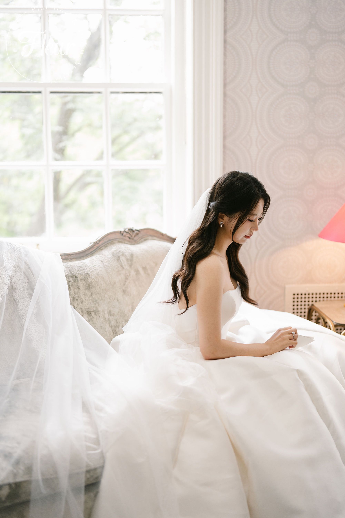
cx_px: 172
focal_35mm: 50
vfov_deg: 39.6
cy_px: 259
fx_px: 719
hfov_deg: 27.0
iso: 400
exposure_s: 1/200
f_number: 1.4
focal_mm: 50
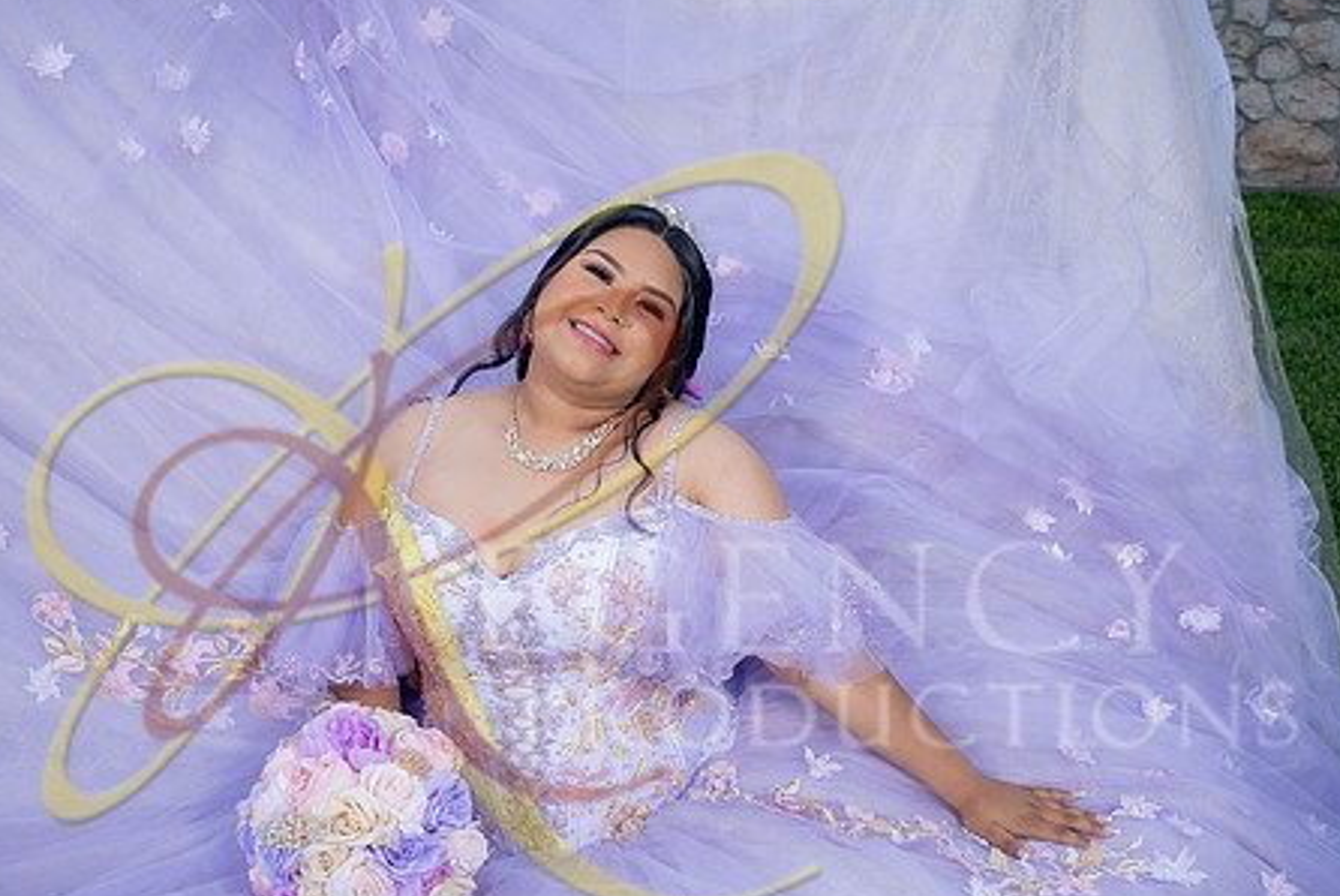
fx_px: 1453
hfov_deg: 49.4
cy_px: 534
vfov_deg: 34.2
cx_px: 604
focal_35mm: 39
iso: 125
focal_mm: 20
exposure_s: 1/800
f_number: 2.8
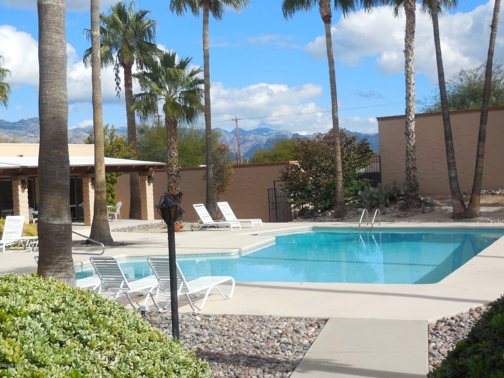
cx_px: 252
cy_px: 189
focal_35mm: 53
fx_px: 772
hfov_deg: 36.2
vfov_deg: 27.5
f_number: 4
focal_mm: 9.4
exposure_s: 1/1250
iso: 125
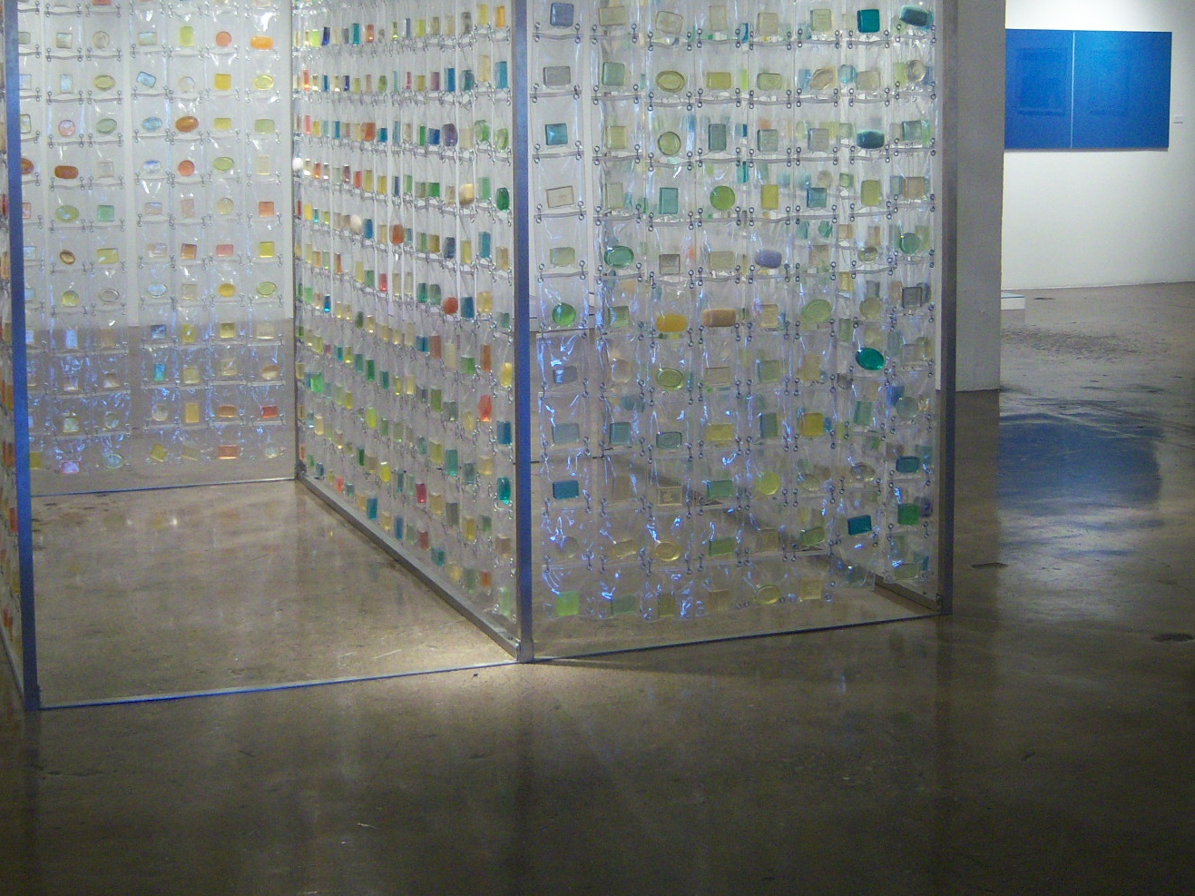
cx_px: 579
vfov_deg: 25.8
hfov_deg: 34.4
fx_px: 1933
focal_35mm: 56
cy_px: 225
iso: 160
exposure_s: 1/30
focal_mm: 7.5
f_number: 2.8
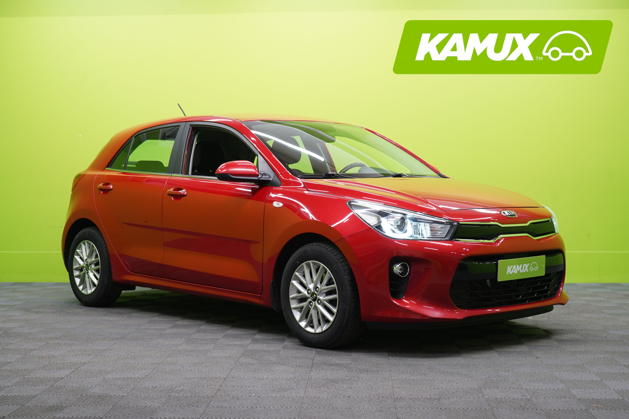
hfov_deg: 36.9
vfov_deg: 25.1
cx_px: 314
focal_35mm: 54
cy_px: 210
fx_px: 943
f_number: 5
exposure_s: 1/25
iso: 400
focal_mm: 54
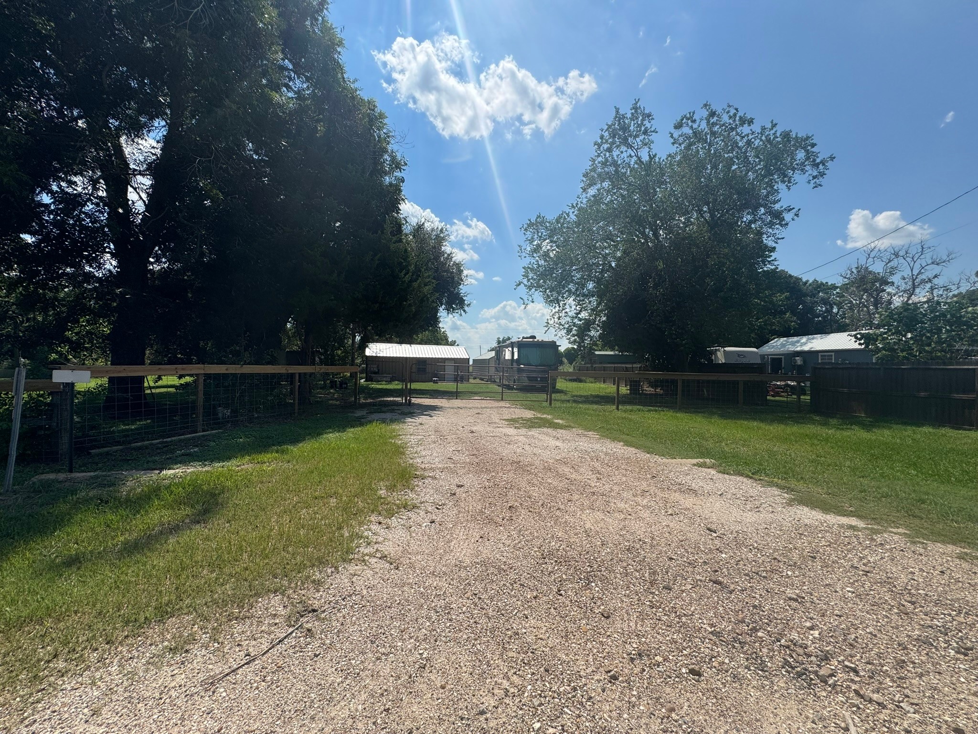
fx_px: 396
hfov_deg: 102.1
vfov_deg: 85.7
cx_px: 489
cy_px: 367
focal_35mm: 14
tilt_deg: -0.8
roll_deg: -1.8
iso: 40
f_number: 2.2
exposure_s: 1/2874
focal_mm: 2.22
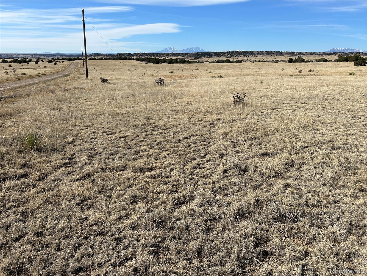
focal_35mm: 26
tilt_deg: -17.4
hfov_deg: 67.3
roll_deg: -0.7
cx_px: 184
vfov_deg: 53.1
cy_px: 138
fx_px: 276
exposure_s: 1/5319
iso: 50
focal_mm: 5.7
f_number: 1.5
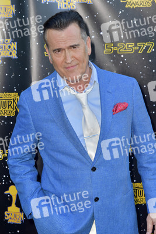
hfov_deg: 19.5
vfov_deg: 28.8
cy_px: 117
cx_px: 78
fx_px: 455
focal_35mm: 70
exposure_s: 1/320
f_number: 6.3
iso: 500
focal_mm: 70
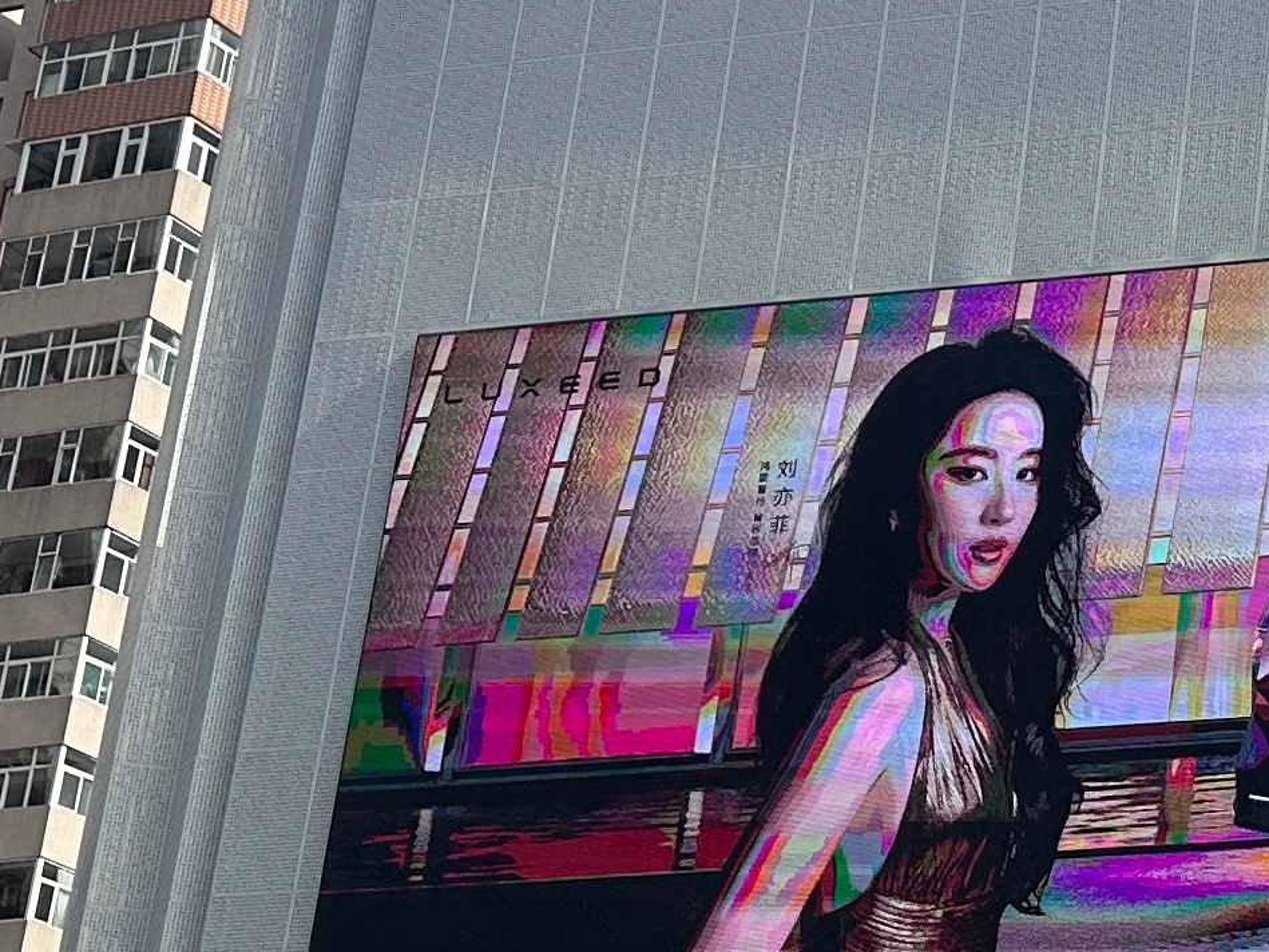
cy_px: 749
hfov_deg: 17.3
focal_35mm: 102
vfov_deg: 14.4
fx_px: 3740
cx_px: 1936
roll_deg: -1.4
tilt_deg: +19.1
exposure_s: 1/5525
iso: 80
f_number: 1.78
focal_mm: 6.86
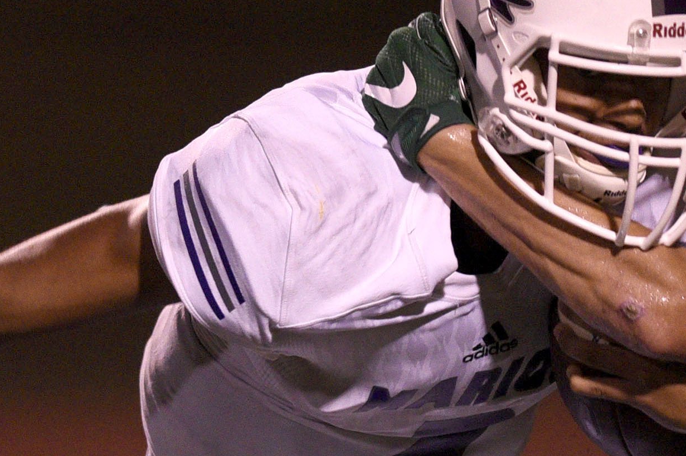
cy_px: 236
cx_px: 630
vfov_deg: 2.3
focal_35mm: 585
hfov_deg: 3.5
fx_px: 11135
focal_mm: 300
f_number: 2.8
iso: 3200
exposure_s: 1/500
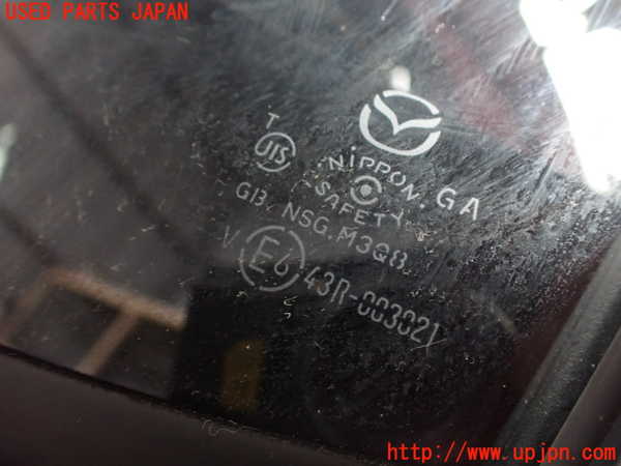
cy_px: 233
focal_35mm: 30
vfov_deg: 46.8
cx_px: 310
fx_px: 538
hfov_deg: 60.0
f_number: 2.3
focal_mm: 5.4
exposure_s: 1/50
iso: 800
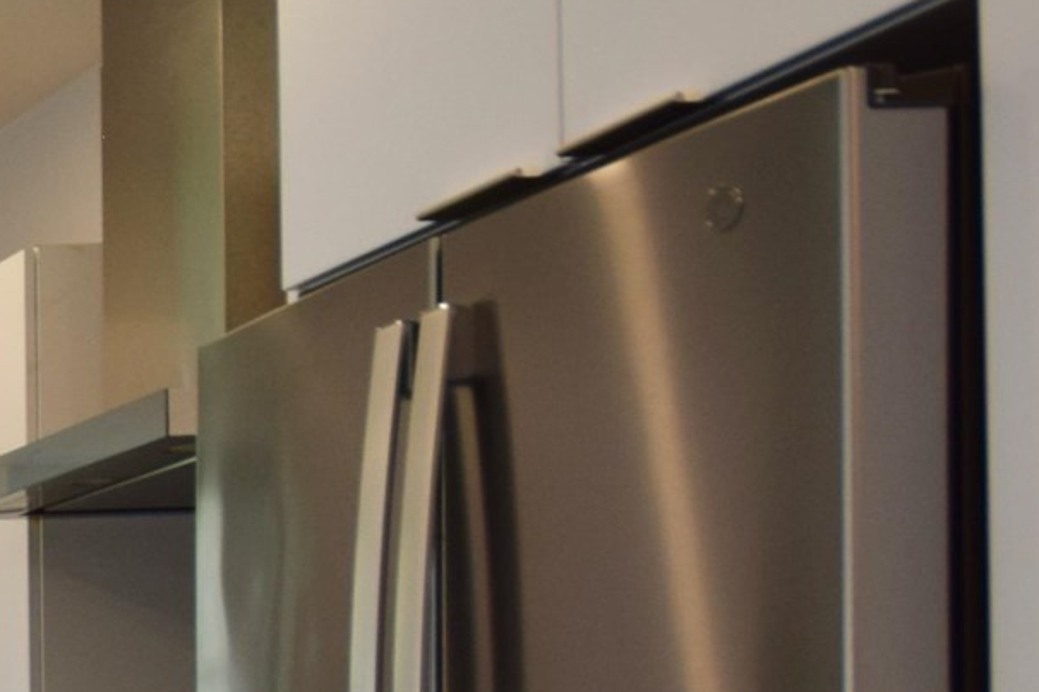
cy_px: 961
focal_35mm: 76
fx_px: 2193
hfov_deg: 16.9
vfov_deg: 16.7
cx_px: -1204
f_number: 6.3
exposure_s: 1/30
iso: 200
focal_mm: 10
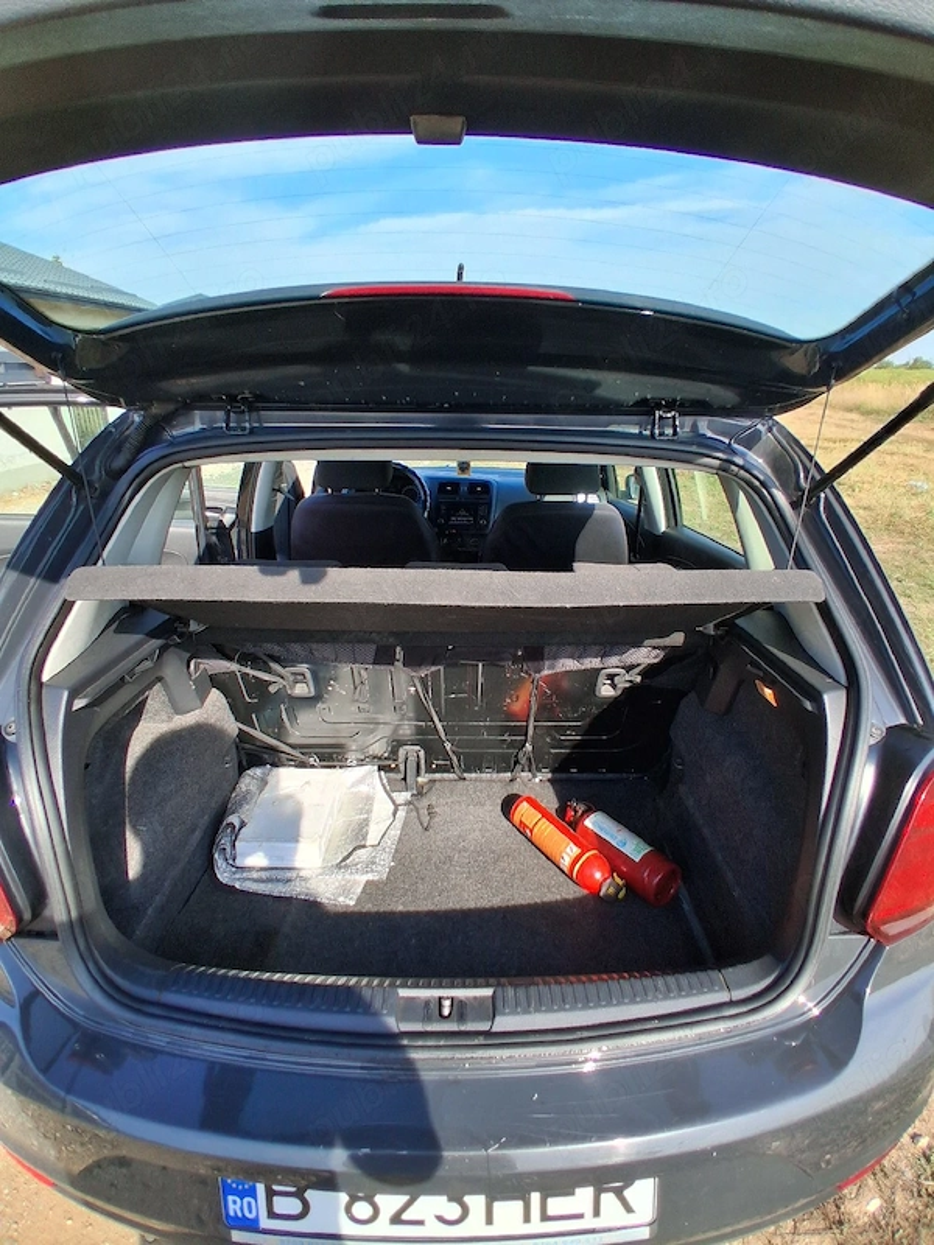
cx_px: 467
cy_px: 622
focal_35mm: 17
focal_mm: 1.4
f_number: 2.2
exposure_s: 1/667
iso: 50
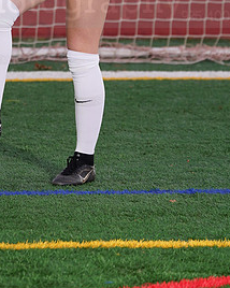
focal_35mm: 455
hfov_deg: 3.4
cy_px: -6
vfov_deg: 4.2
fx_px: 3876
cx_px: 41
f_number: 5.6
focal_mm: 224
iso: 320
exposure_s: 1/40
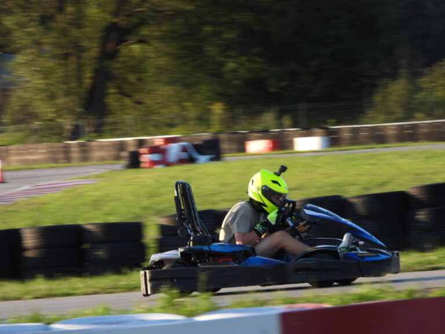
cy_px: 167
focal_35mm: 433
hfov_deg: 4.6
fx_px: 5566
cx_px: 222
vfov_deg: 3.4
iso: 160
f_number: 5
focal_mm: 77.8
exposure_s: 1/250
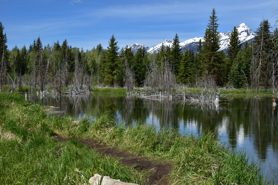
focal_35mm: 54
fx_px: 417
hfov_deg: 36.9
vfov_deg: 25.0
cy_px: 92
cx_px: 139
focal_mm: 36
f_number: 4.8
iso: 360
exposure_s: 1/4000
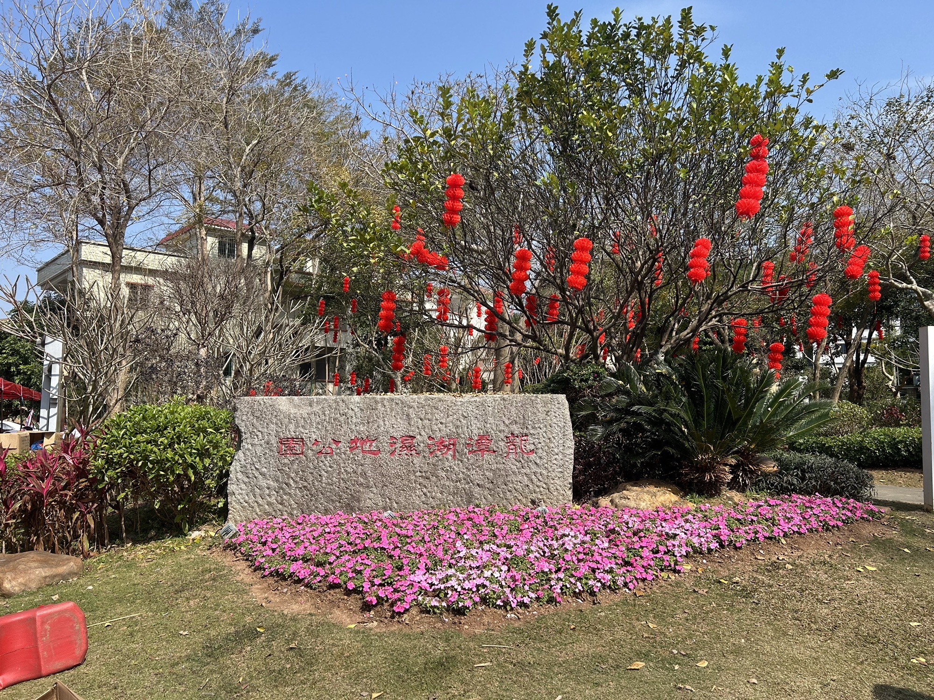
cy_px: 350
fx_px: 702
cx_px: 467
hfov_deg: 67.3
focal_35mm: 26
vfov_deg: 53.1
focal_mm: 5.7
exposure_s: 1/2762
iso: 50
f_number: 1.5
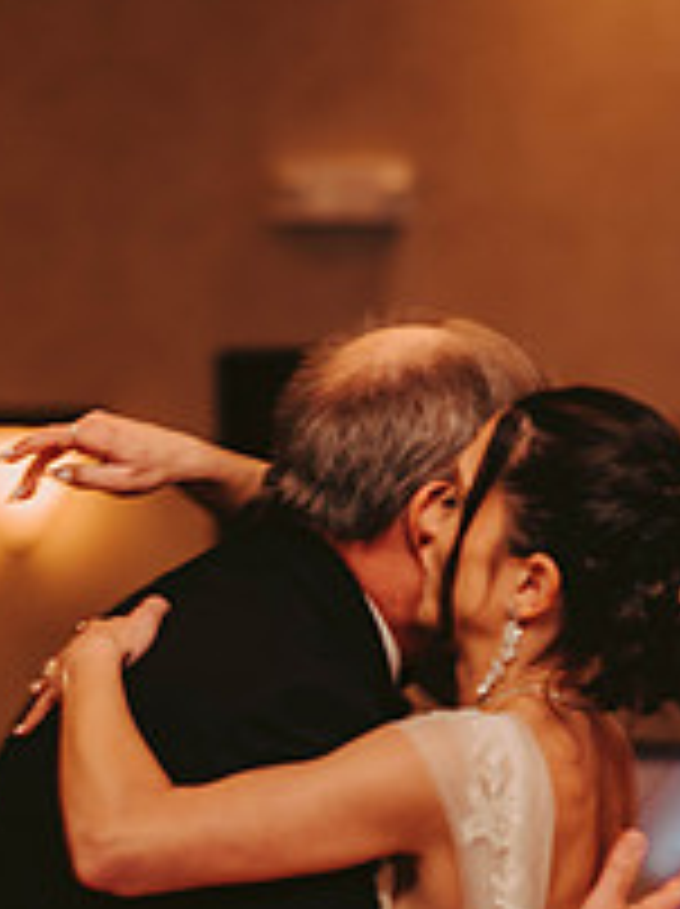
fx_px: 6536
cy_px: 693
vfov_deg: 8.0
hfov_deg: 6.0
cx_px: 356
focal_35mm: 249
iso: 800
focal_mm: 116
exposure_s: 1/60
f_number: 2.8
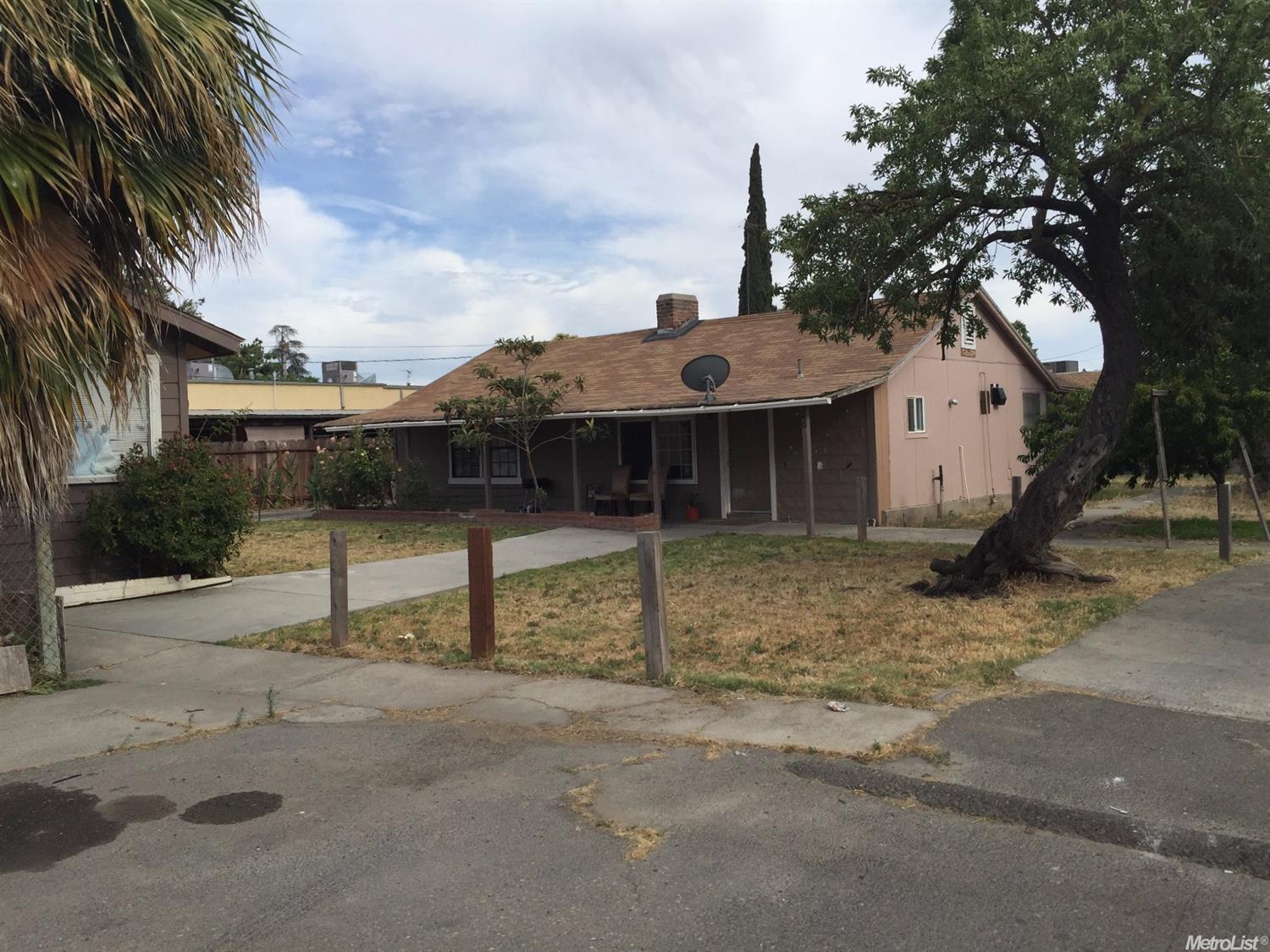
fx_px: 1064
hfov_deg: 61.7
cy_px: 476
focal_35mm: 29
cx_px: 635
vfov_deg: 48.2
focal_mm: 4.15
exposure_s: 1/1721
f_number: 2.2
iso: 32
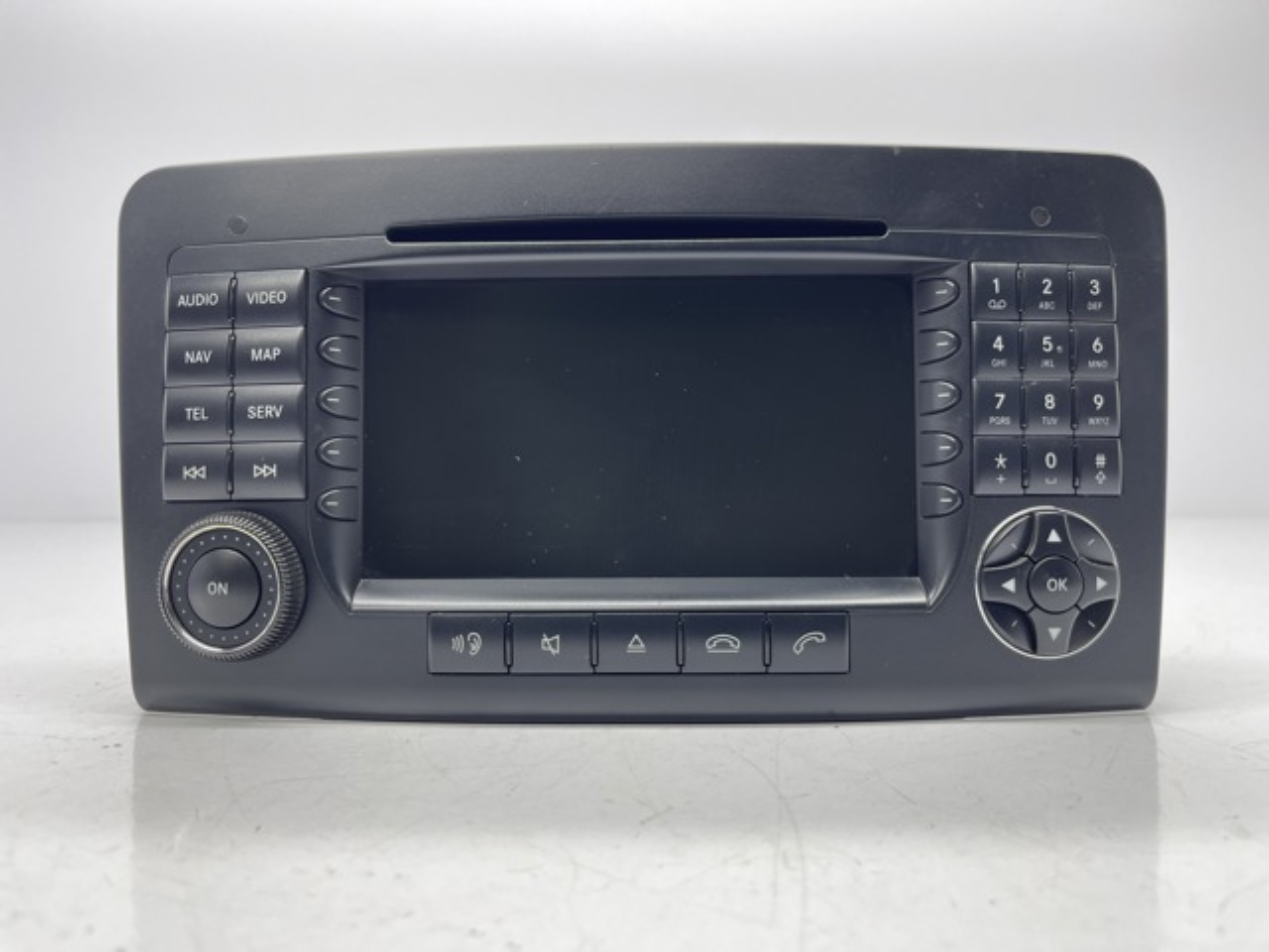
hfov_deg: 69.4
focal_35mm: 25
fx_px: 916
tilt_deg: -4.0
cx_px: 634
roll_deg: +0.6
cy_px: 476
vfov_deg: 54.9
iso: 32
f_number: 1.6
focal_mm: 5.1
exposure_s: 1/125
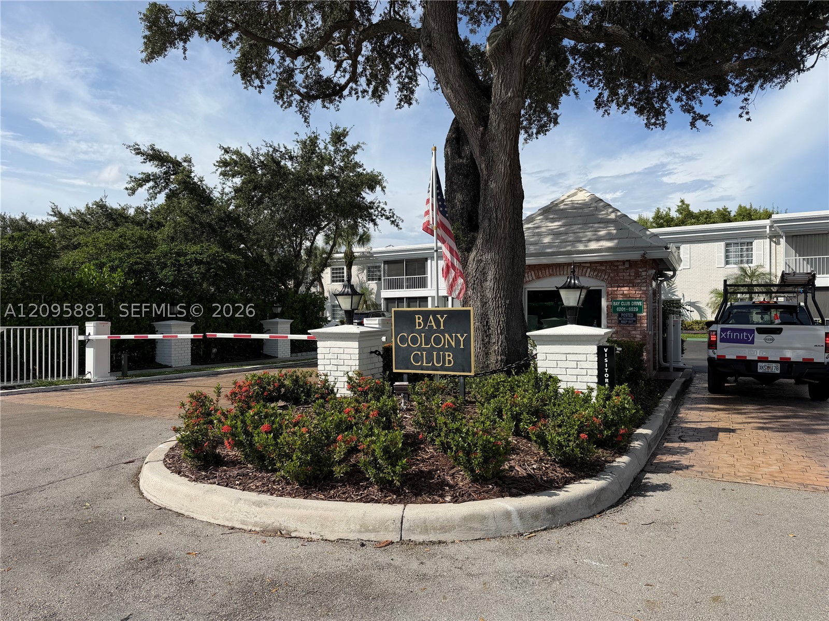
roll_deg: +1.3
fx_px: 575
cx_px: 414
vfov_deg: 56.8
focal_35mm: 24
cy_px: 310
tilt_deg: +0.3
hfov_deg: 71.6
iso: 80
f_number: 1.78
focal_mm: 6.76
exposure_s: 1/6711
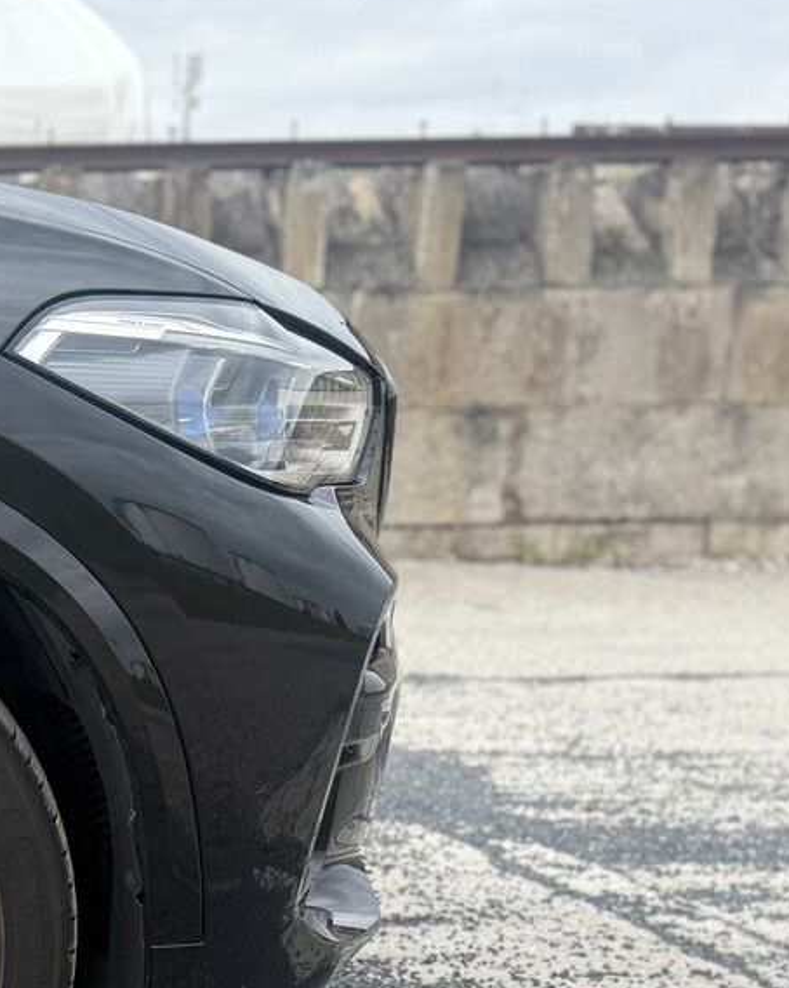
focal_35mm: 66
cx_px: -398
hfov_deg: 20.0
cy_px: 962
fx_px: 1928
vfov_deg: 27.3
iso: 100
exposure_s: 1/2000
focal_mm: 6.76
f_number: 1.78
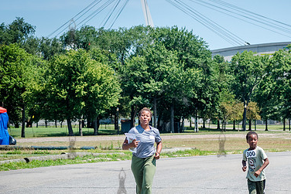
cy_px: 165
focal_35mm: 169
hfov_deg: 12.1
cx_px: 182
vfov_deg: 8.1
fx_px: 1367
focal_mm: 92
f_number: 5
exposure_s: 1/2500
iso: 500
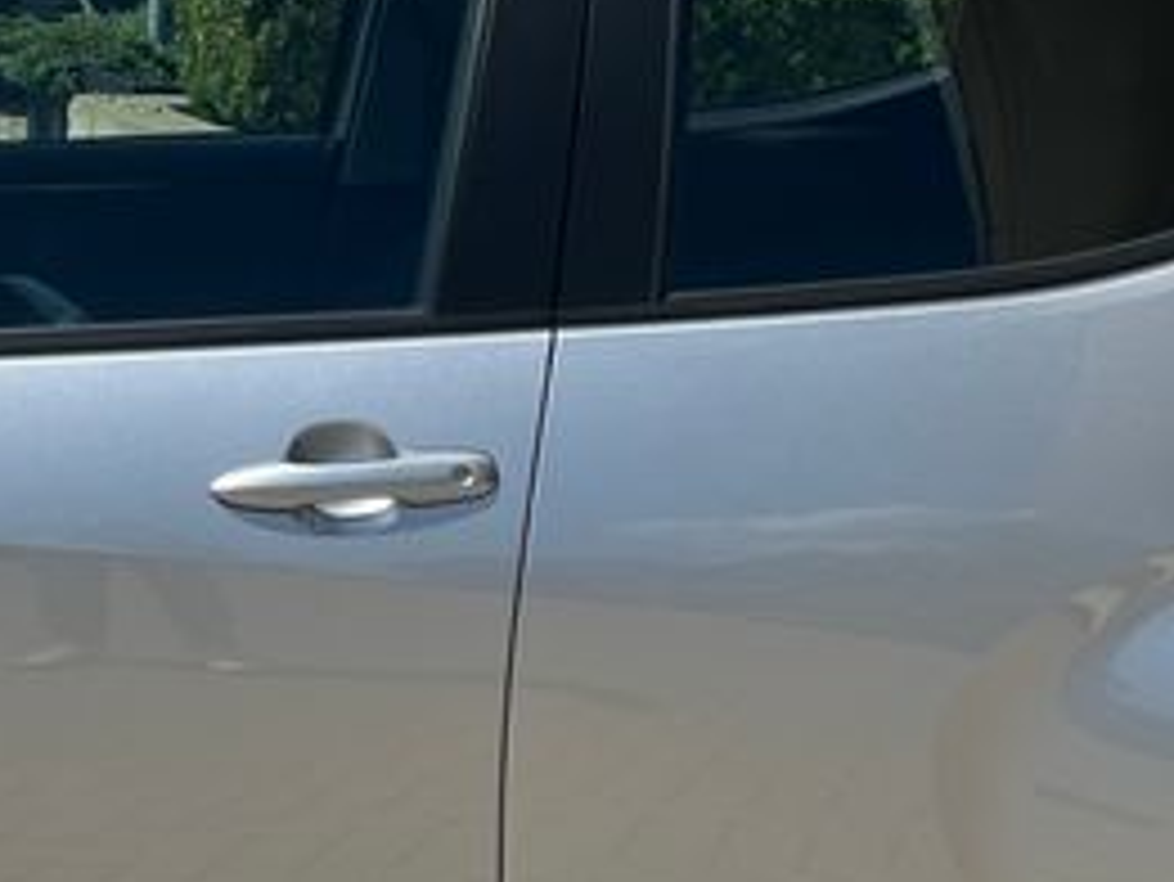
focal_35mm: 102
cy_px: 400
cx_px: 171
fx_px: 3461
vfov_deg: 14.5
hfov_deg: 19.0
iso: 50
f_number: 1.6
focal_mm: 5.1
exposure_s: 1/4854
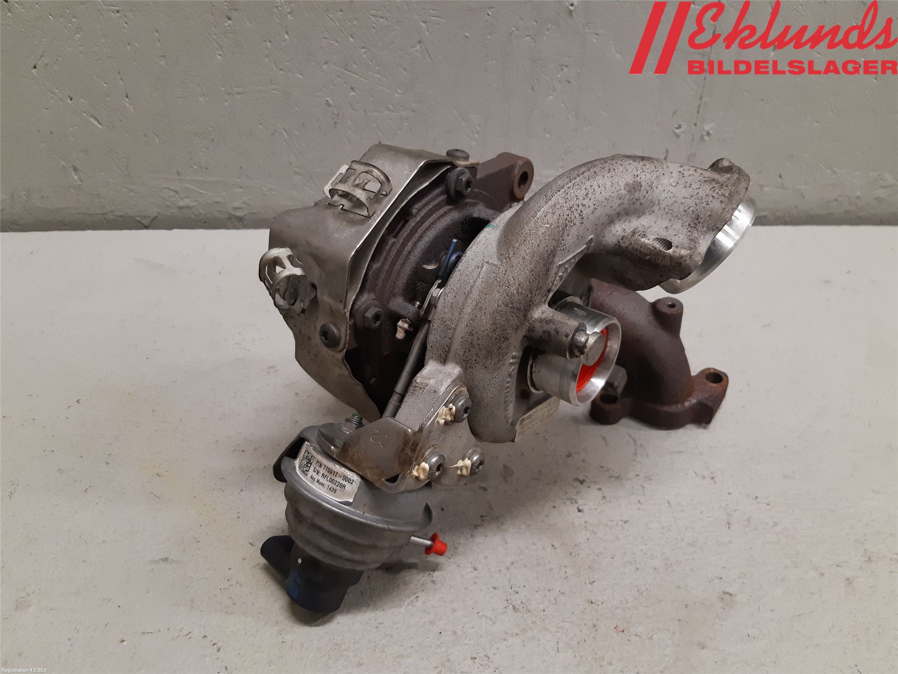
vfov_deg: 53.1
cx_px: 449
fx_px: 674
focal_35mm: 26
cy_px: 337
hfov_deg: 67.3
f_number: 1.7
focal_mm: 3.93
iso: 160
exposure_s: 1/50
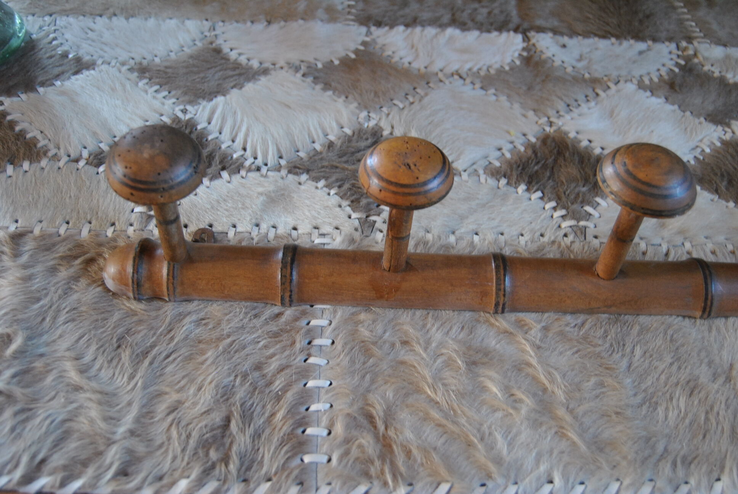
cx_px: 369
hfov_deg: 53.1
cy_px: 247
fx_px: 739
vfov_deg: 37.0
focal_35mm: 36
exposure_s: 1/30
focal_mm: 24
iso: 560
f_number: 3.8
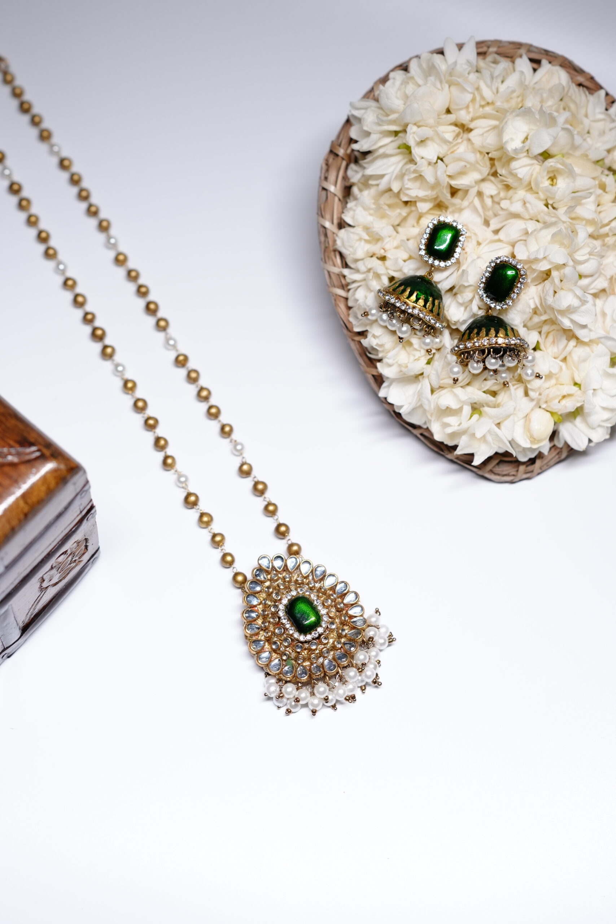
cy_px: 462
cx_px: 308
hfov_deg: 26.0
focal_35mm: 52
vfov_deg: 38.2
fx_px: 1334
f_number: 3.2
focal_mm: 35
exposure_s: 1/200
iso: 250
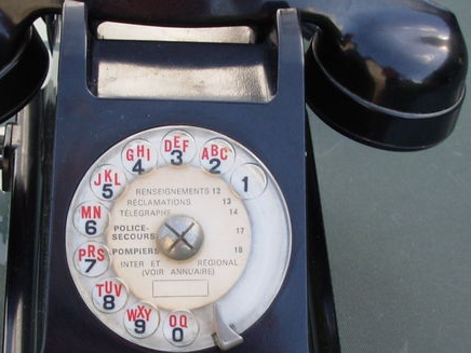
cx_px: 216
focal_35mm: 133
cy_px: 242
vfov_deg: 11.1
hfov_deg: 14.8
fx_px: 1810
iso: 50
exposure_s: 1/105
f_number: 3.3
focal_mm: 9.5
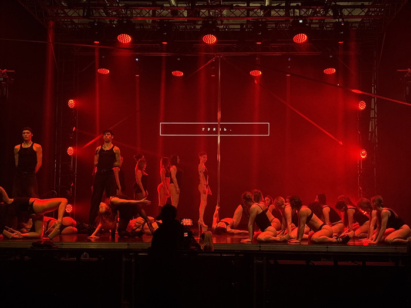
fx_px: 617
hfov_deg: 36.8
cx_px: 206
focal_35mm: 52
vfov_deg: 28.0
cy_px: 154
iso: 320
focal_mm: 5.96
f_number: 1.6
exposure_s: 1/40
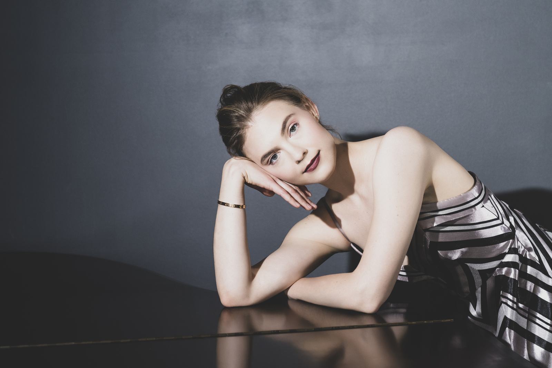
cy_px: 184
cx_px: 276
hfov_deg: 24.2
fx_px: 1288
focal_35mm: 84
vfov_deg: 16.3
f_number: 2.8
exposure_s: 1/250
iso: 800
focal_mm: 56
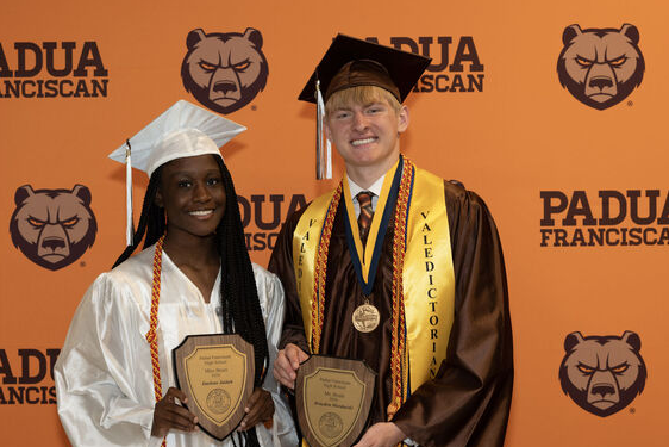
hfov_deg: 21.9
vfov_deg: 14.7
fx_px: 1729
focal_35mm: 93
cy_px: 231
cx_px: 307
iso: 800
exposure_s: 1/80
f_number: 5.6
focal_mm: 85
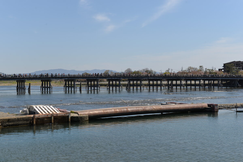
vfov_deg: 27.0
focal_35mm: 50
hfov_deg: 39.6
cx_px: 122
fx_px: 338
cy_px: 81
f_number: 8
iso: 100
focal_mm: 50
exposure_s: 1/250
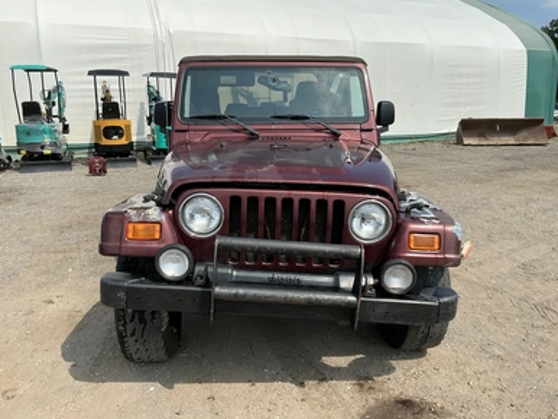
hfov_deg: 61.6
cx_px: 285
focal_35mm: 29
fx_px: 468
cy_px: 210
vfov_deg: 48.3
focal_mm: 3
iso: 25
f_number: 1.8
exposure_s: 1/1786
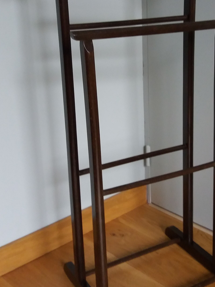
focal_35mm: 54
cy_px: 100
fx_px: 447
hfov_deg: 26.9
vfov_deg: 35.3
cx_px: 139
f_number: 1.9
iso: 200
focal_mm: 3.7
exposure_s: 1/17
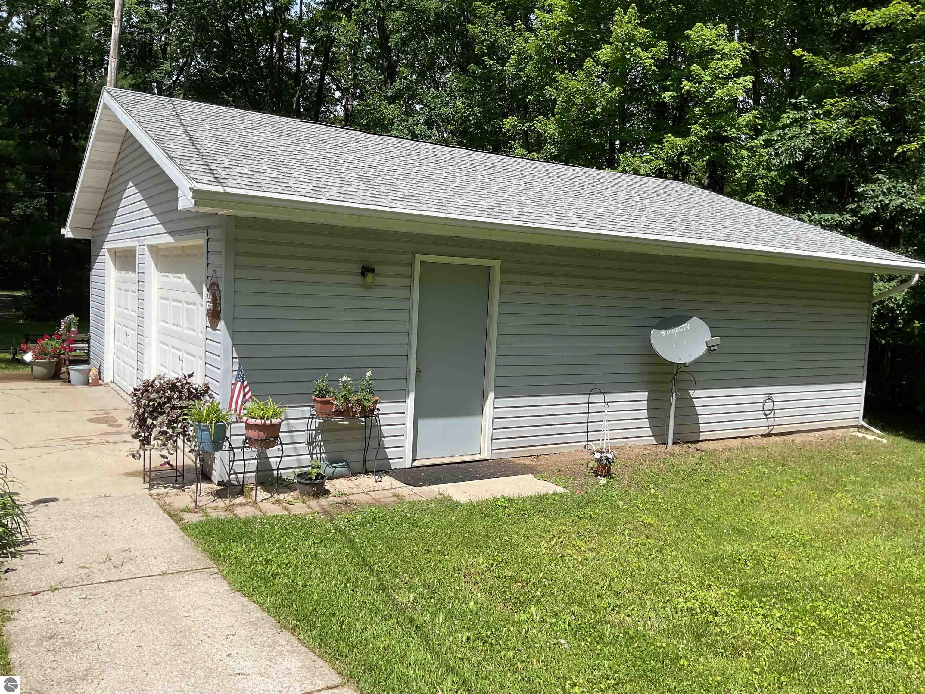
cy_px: 347
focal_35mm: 29
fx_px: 775
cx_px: 462
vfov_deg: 48.2
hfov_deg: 61.7
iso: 16
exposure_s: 1/1730
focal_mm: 3
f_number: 1.8
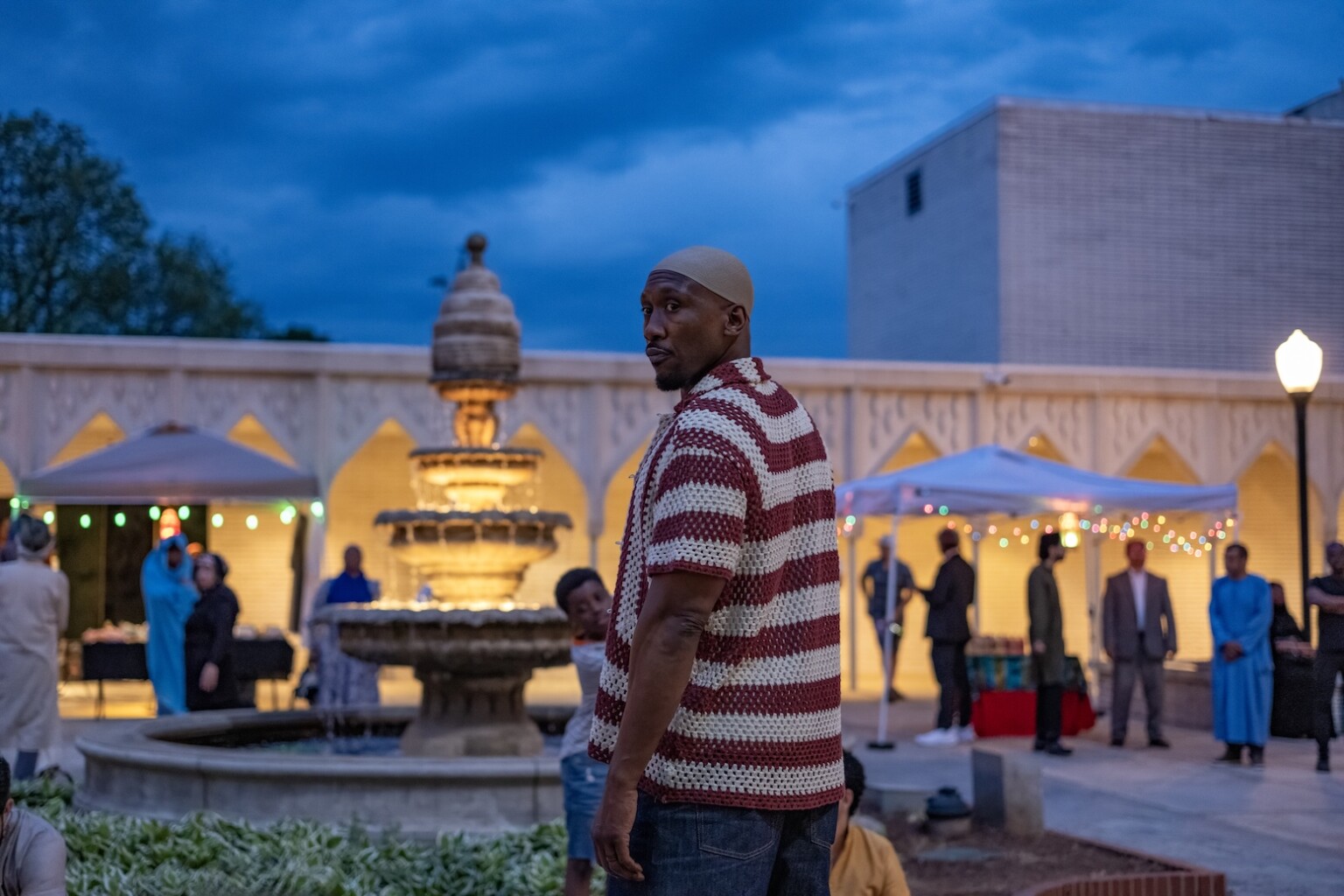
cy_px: 448
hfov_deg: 39.6
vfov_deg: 27.0
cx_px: 672
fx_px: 1867
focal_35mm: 50
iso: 2500
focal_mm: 33
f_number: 1.6
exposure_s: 1/125
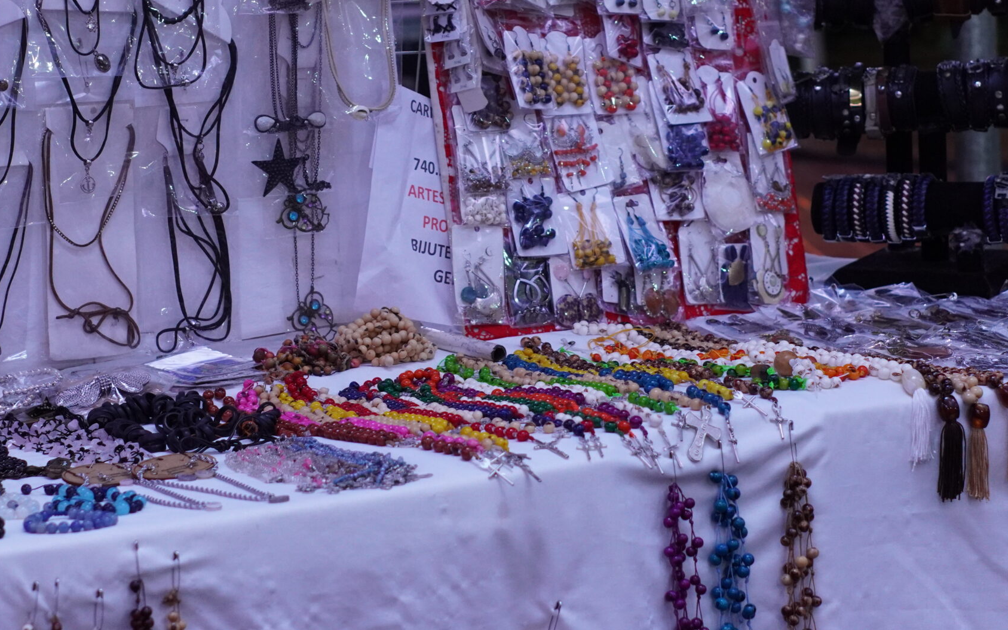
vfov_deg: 11.3
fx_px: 3186
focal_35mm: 116
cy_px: 141
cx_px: 414
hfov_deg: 18.0
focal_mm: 50
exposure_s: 1/160
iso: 1600
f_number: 3.2
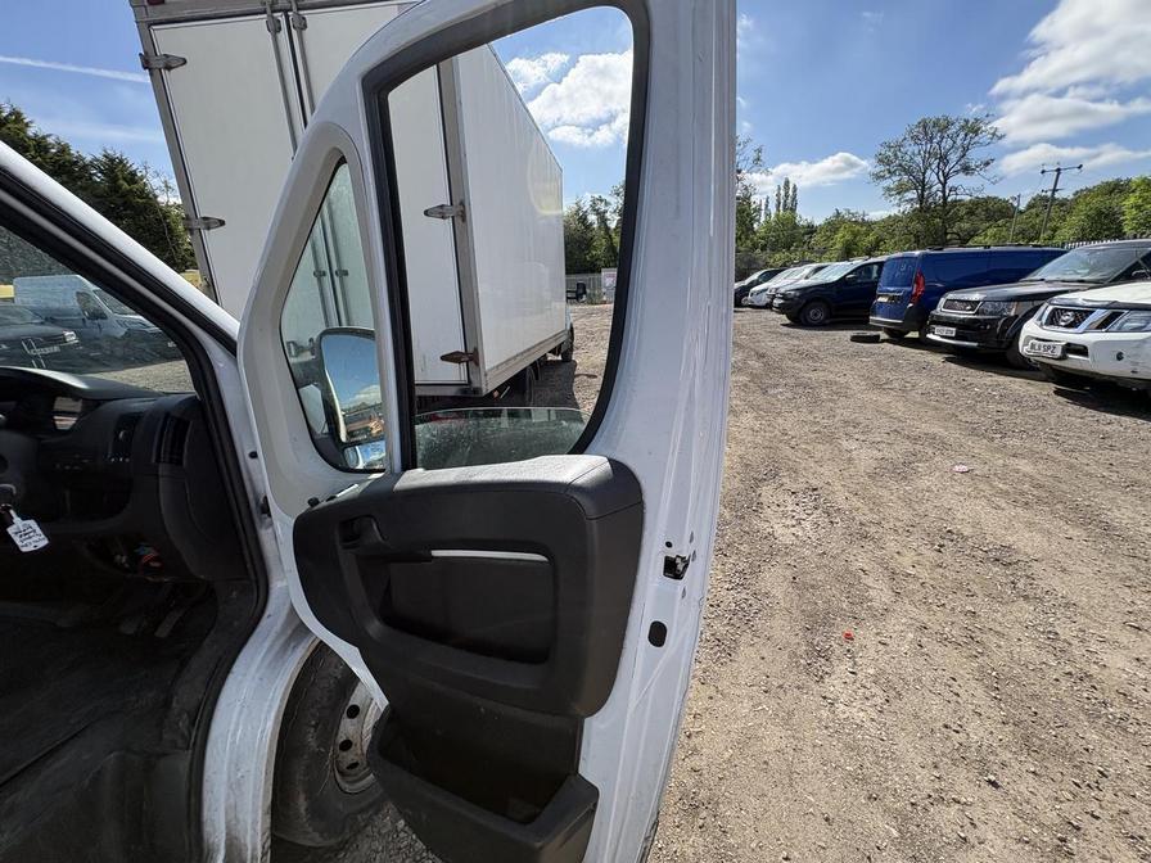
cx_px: 576
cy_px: 432
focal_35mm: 14
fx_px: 466
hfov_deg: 102.1
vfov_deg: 85.7
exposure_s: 1/889
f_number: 2.2
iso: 40
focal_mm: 2.22
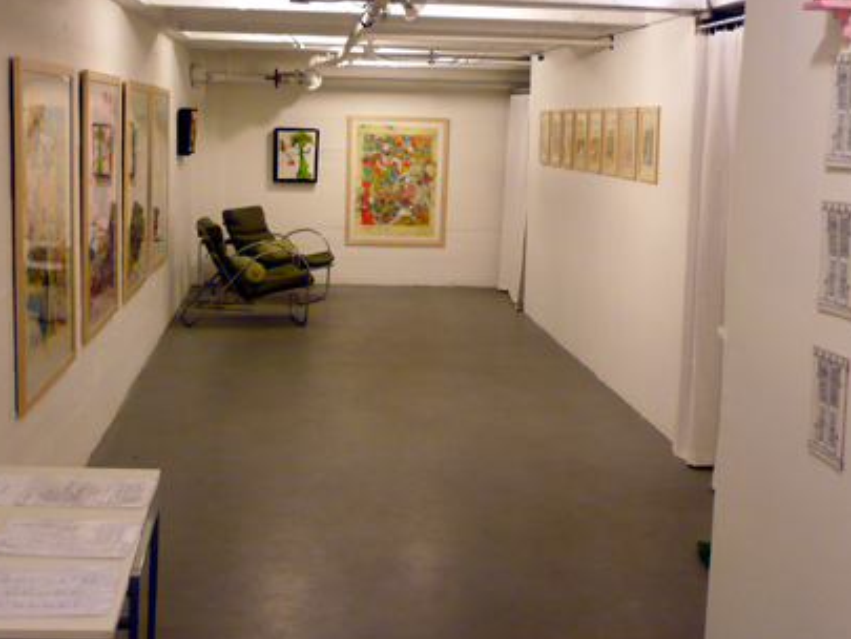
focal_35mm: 45
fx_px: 1107
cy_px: 262
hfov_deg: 42.1
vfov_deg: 32.1
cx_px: 419
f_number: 2.8
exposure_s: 1/25
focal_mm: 5.8
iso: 200
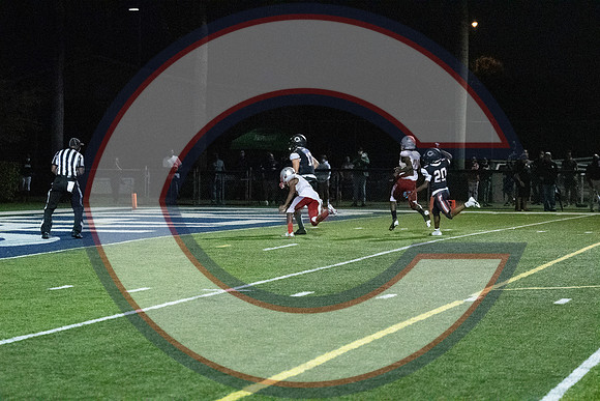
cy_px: 200
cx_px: 300
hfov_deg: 19.5
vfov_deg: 13.0
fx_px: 1750
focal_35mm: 105
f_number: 2.8
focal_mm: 70
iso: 36000
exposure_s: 1/3200
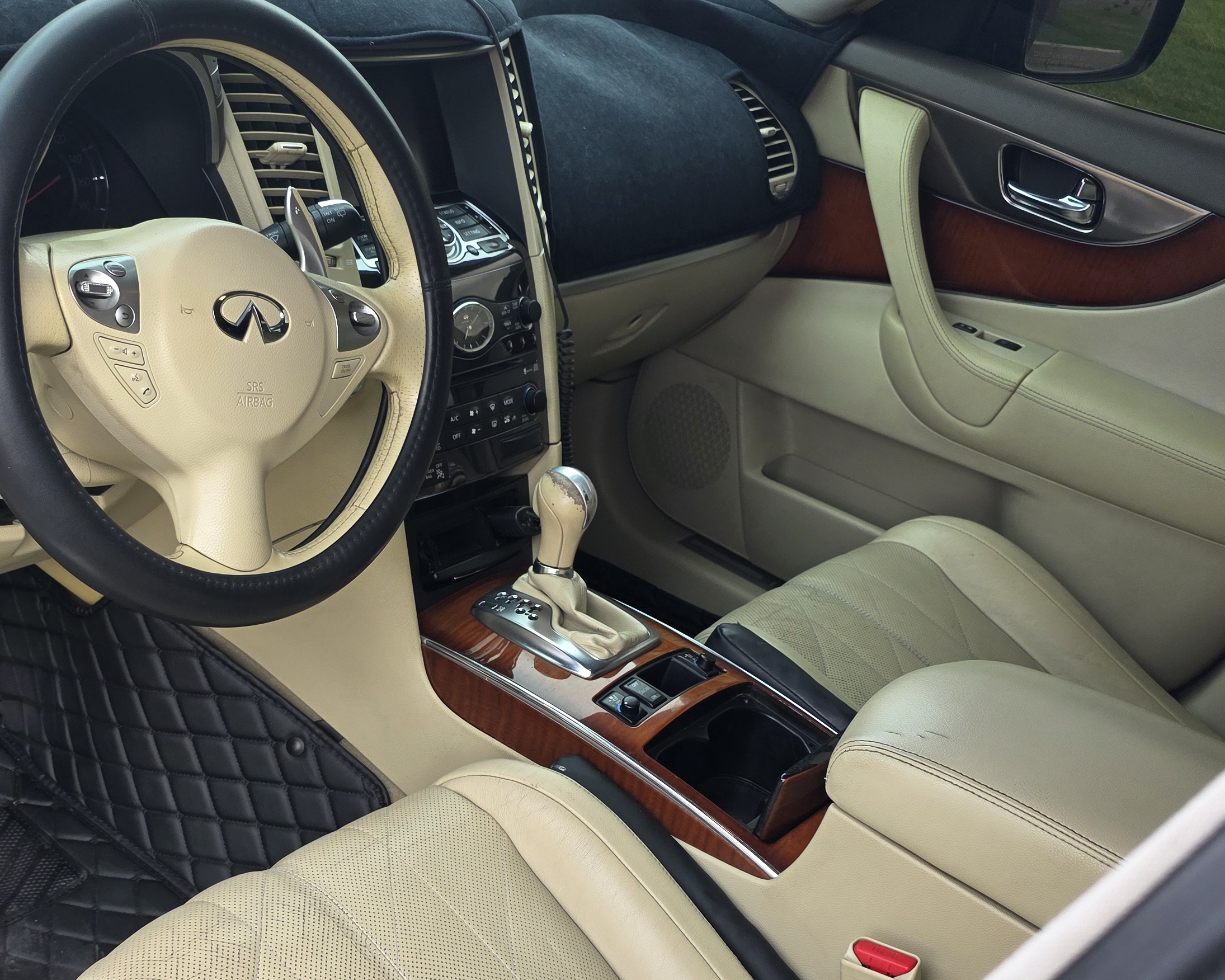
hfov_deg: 44.0
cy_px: 699
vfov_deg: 35.9
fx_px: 1486
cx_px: 383
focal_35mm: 41
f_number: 1.7
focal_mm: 6.3
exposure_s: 1/180
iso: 80
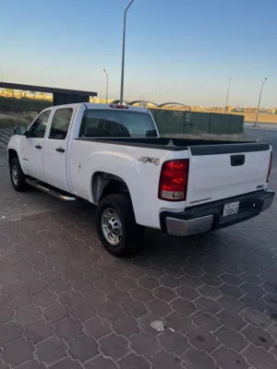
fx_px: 277
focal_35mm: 26
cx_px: 138
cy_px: 184
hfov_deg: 53.1
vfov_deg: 67.3
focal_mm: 5.7
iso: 50
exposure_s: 1/894
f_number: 1.5
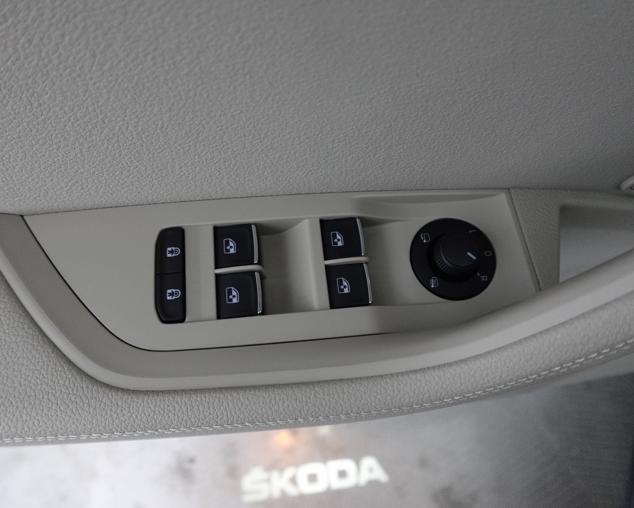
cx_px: 318
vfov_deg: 60.9
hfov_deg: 72.6
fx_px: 432
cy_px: 256
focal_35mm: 23
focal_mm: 7.6
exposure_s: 1/80
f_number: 2
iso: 1250
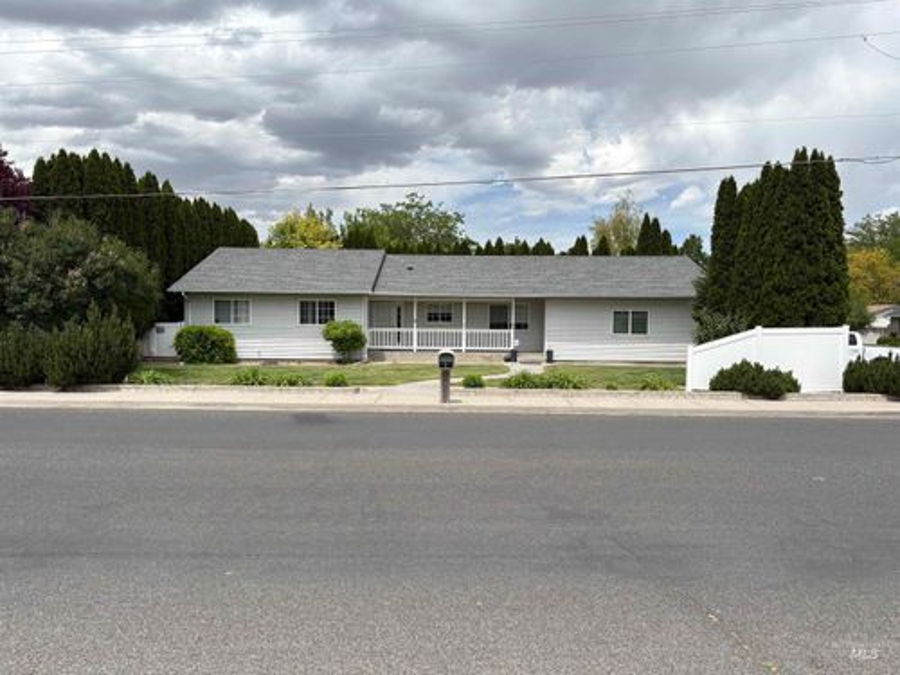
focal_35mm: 26
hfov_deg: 67.3
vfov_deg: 53.1
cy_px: 338
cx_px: 450
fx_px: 676
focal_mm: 5.96
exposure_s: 1/4329
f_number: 1.6
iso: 50
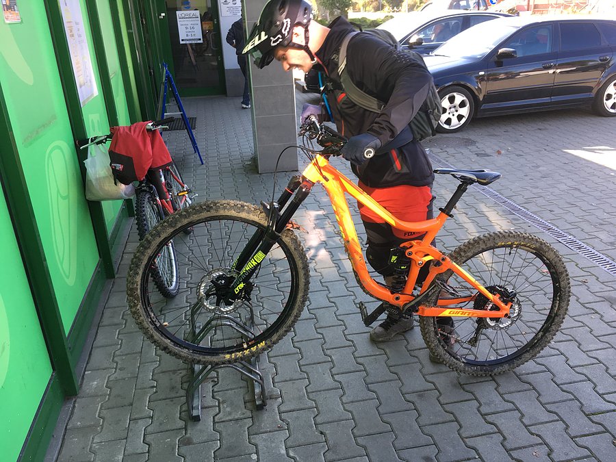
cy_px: 231
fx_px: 516
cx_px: 308
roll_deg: +1.5
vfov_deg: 48.2
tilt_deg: -24.6
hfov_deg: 61.7
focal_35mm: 29
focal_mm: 4.15
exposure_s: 1/100
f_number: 2.2
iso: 25
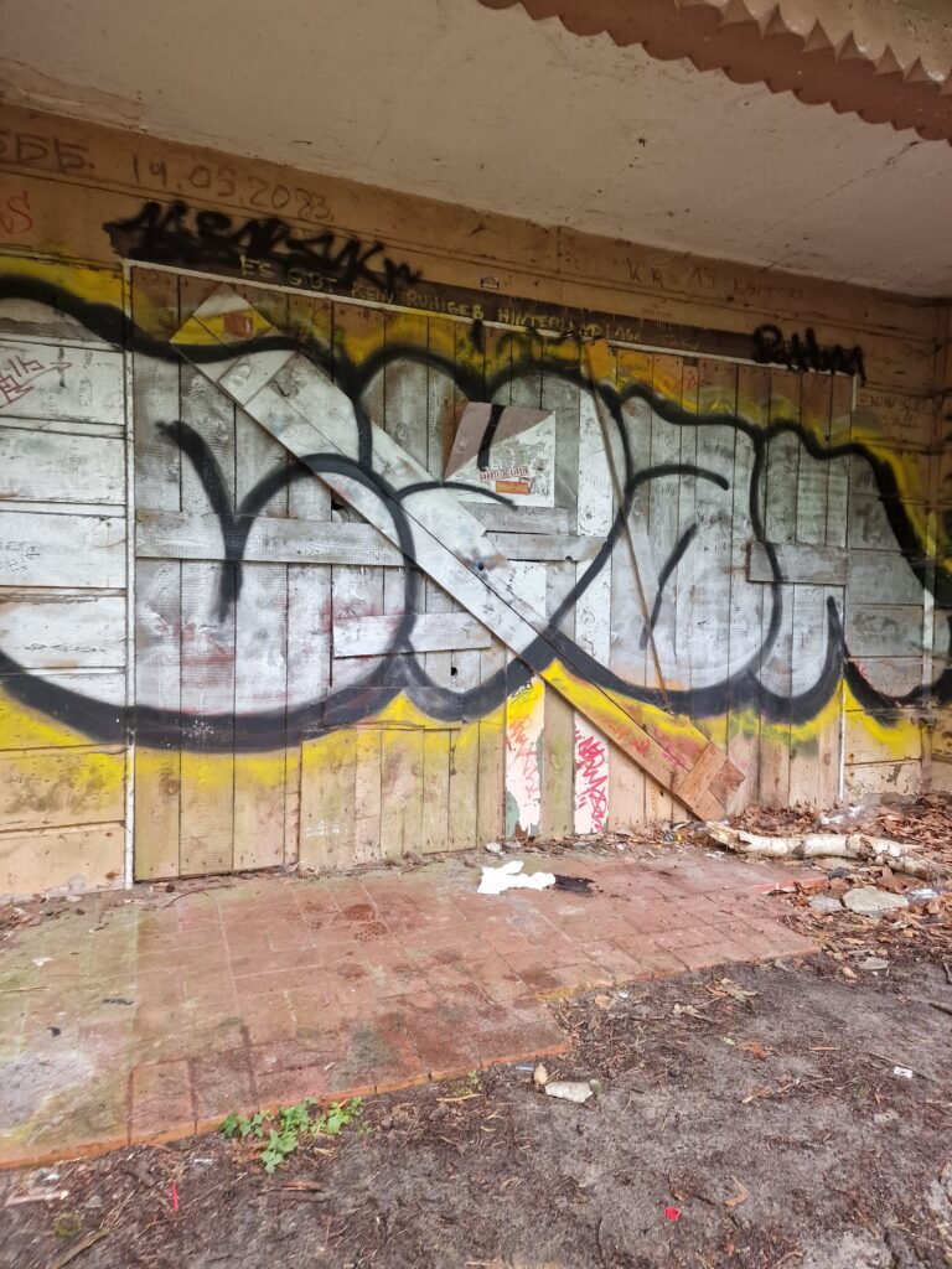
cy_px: 634
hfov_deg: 58.9
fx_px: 843
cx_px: 476
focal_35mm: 23
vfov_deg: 73.9
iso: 250
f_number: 1.8
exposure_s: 1/100
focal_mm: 6.4
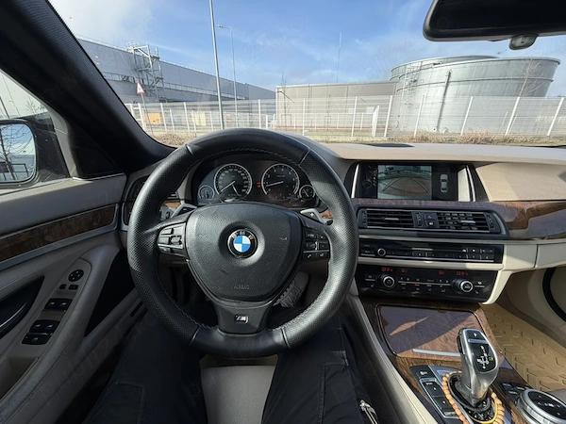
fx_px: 229
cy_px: 212
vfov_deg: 85.7
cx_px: 283
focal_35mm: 14
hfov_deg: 102.1
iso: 50
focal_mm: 2.22
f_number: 2.2
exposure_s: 1/502
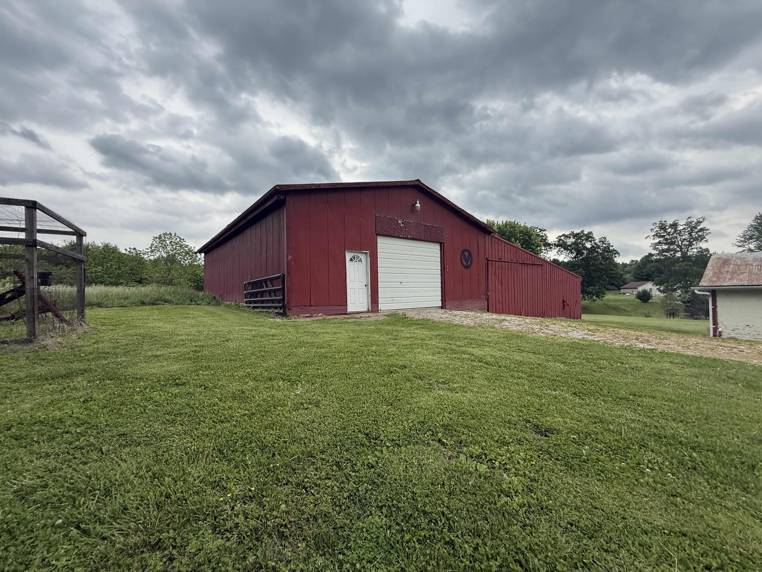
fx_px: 308
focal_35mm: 14
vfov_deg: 85.7
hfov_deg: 102.1
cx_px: 381
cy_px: 286
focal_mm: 2.22
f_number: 2.2
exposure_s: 1/1050
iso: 64
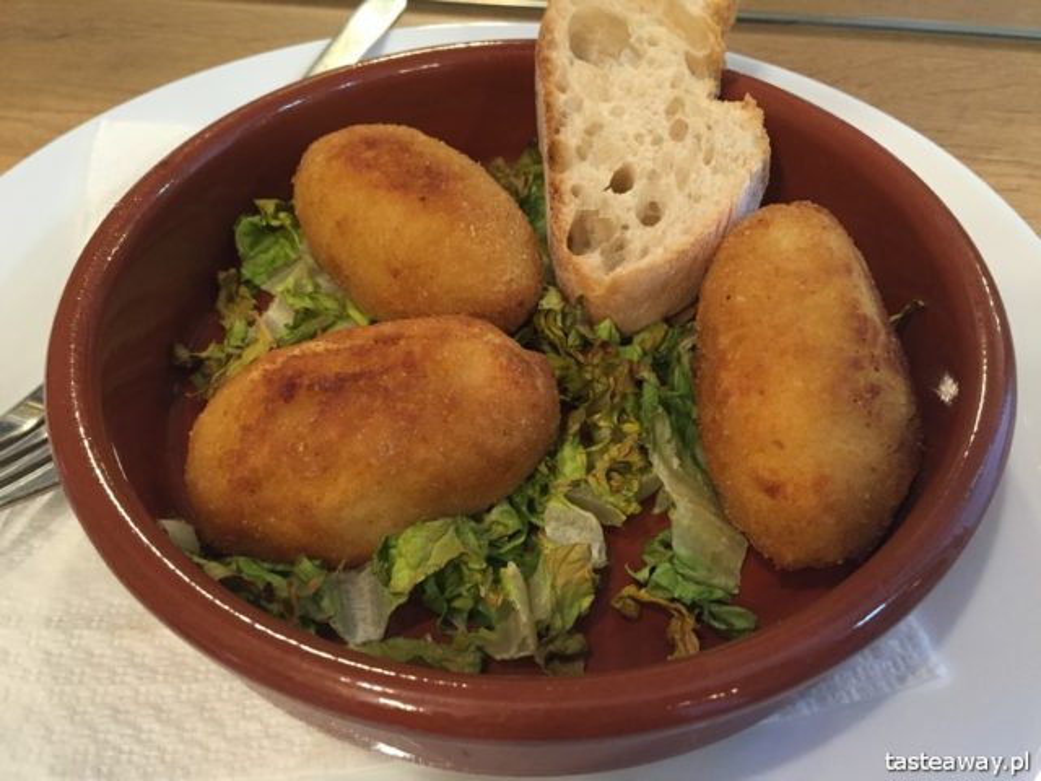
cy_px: 390
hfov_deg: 61.7
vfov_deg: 48.2
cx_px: 520
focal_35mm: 29
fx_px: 872
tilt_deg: -47.8
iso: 250
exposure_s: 1/33
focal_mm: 4.15
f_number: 2.2
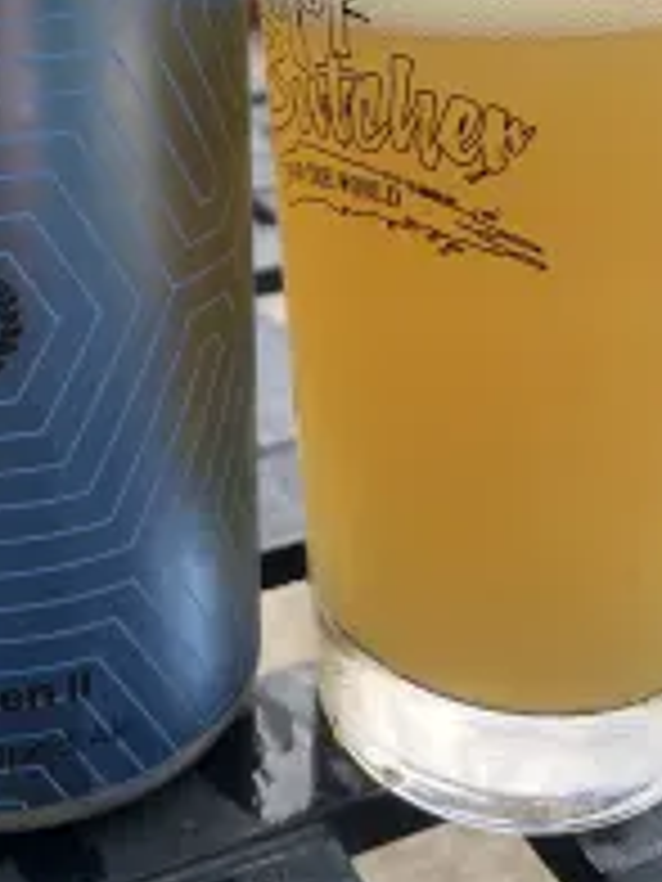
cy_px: 9
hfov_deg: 28.5
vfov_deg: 34.3
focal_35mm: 51
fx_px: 1300
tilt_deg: -9.1
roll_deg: +3.5
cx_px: 261
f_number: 1.8
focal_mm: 4.25
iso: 32
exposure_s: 1/252
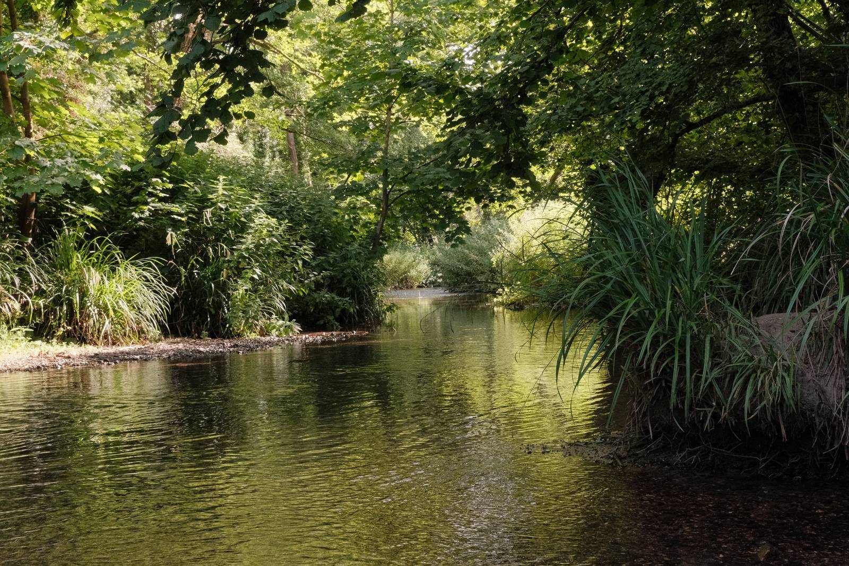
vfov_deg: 32.6
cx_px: 424
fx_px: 967
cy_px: 283
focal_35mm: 41
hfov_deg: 47.4
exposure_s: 1/100
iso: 2000
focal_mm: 27.5
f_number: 10
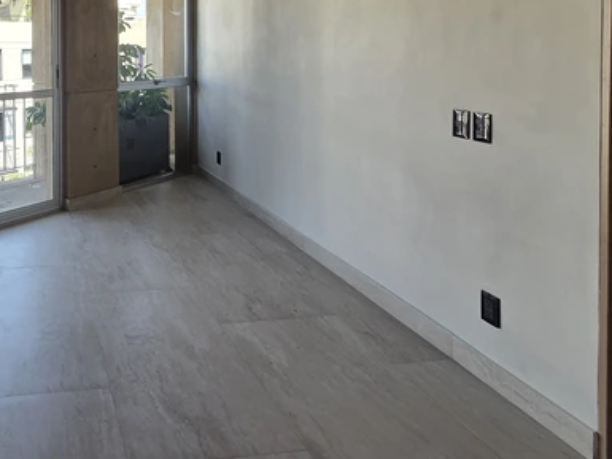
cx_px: 91
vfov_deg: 47.1
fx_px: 478
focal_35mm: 27
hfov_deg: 58.3
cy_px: 60
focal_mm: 2.2
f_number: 2.2
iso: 50
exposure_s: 1/185
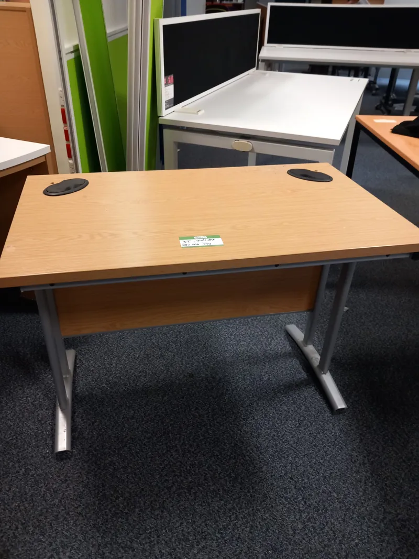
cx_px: 210
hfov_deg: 51.3
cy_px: 280
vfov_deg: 65.3
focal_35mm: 27
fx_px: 436
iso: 250
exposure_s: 1/25
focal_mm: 4
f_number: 1.8
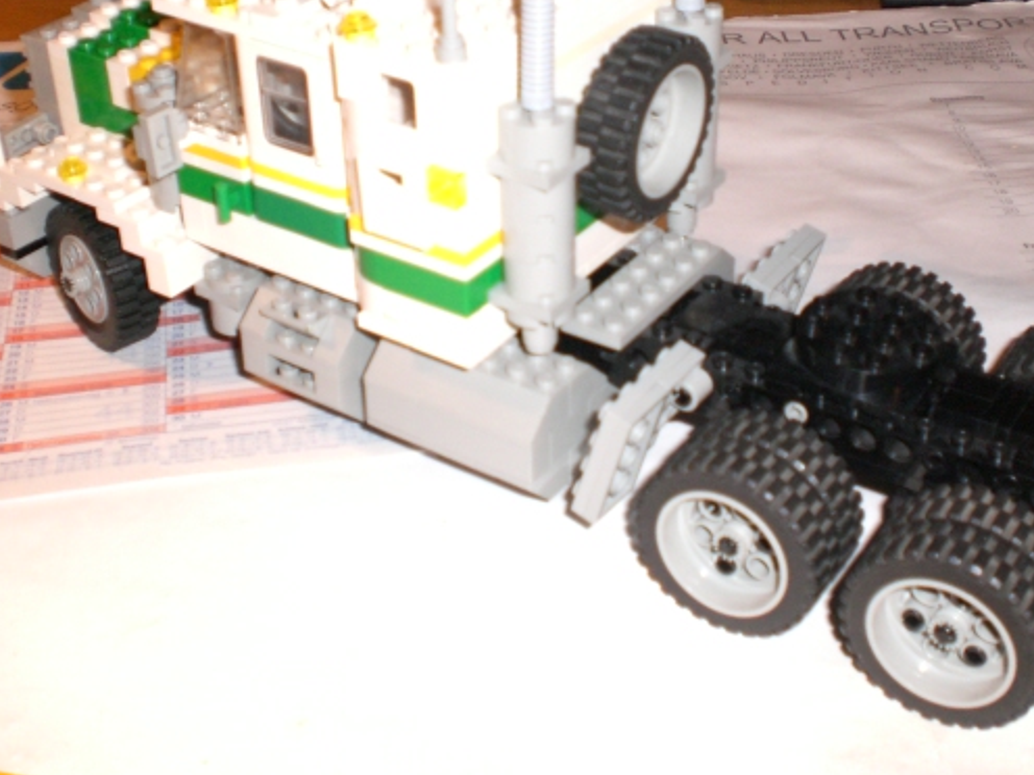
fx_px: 1464
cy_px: 281
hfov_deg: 38.9
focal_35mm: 49
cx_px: 580
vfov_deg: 29.5
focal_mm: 6.3
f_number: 3.1
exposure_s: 1/60
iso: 200
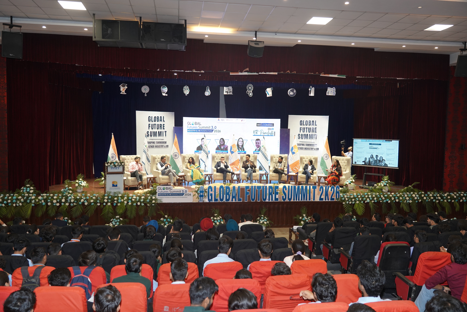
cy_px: 156
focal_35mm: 30
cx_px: 234
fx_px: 389
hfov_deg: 61.9
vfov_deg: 43.6
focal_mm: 30
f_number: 4
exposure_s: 1/125
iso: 1600
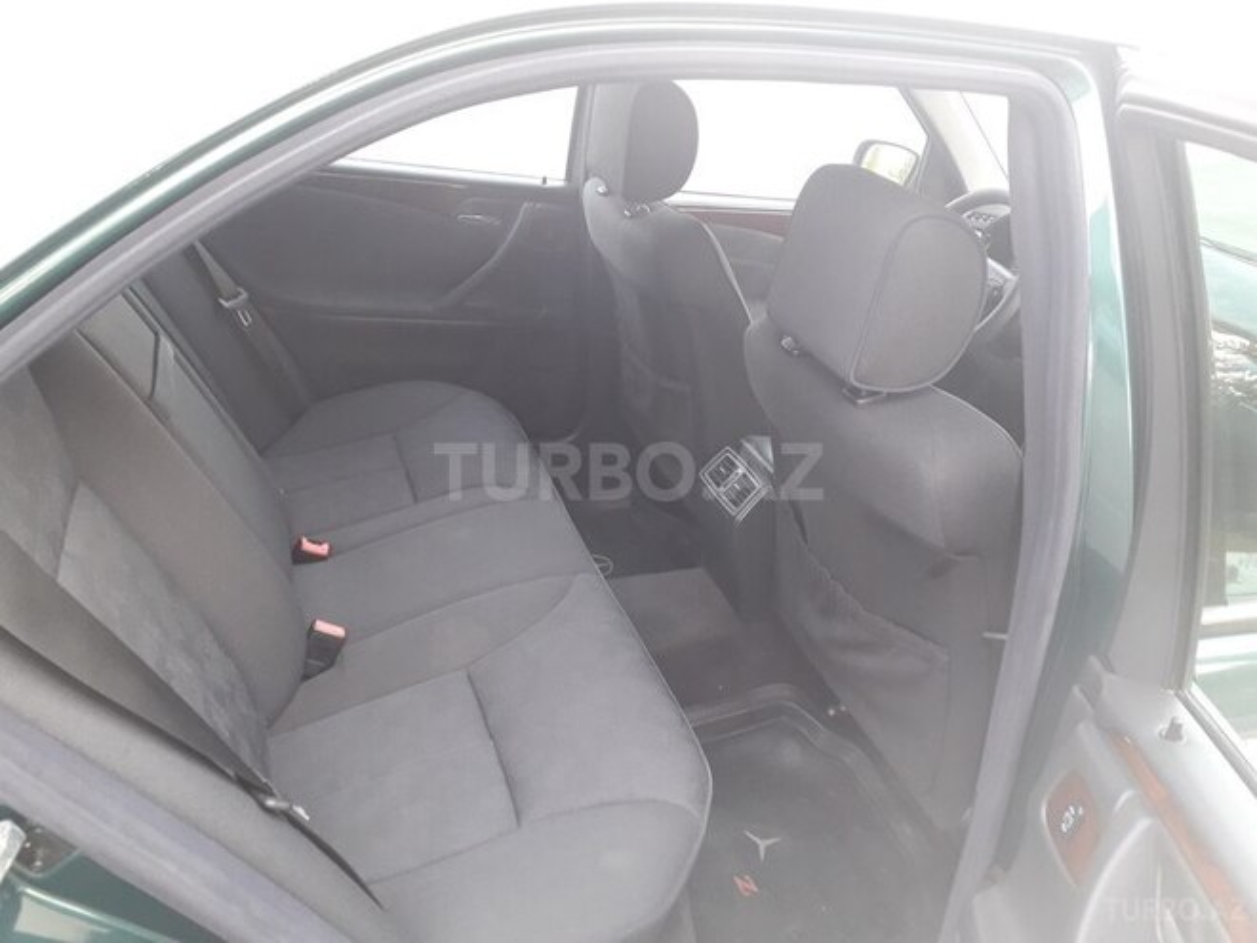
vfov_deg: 51.4
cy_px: 472
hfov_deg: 65.3
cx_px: 628
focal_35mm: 27
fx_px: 980
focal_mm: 3.6
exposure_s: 1/50
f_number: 1.9
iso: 125
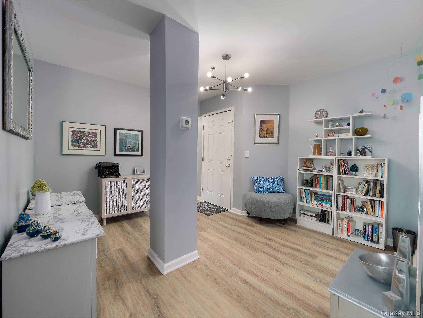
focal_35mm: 14
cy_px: 159
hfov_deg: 102.1
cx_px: 212
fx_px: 171
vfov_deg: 85.7
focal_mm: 7
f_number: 3.5
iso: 800
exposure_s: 1/13
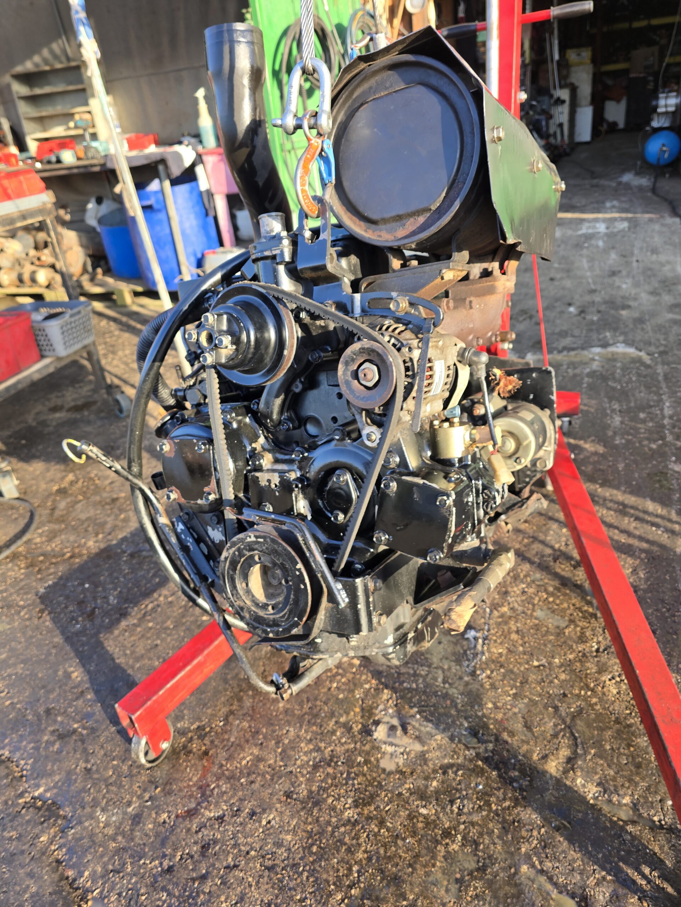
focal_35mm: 23
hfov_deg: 58.9
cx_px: 340
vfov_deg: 73.9
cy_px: 454
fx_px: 603
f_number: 1.7
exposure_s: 1/180
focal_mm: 6.3
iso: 25
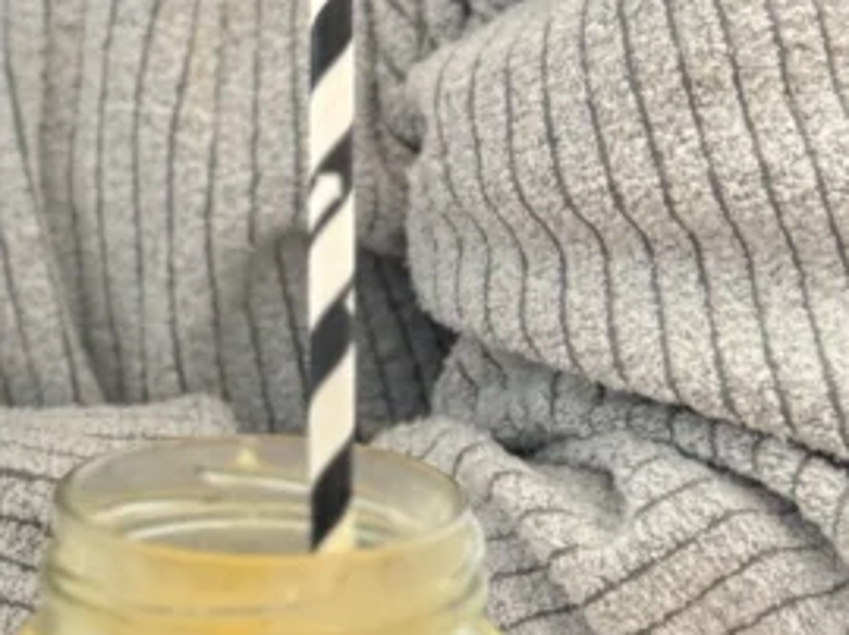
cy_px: -435
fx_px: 4656
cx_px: -255
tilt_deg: -5.7
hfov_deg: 10.2
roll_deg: +0.0
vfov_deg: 7.6
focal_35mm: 190
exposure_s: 1/100
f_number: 1.78
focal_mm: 6.76
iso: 100
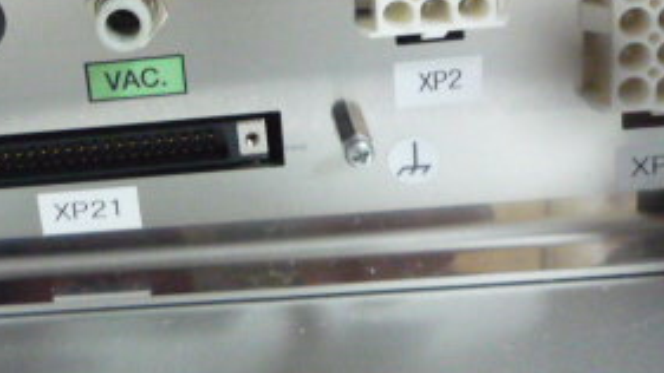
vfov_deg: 19.2
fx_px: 1092
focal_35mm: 62
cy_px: 78
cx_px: 61
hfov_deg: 32.1
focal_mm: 4.4
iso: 800
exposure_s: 1/40
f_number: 2.8
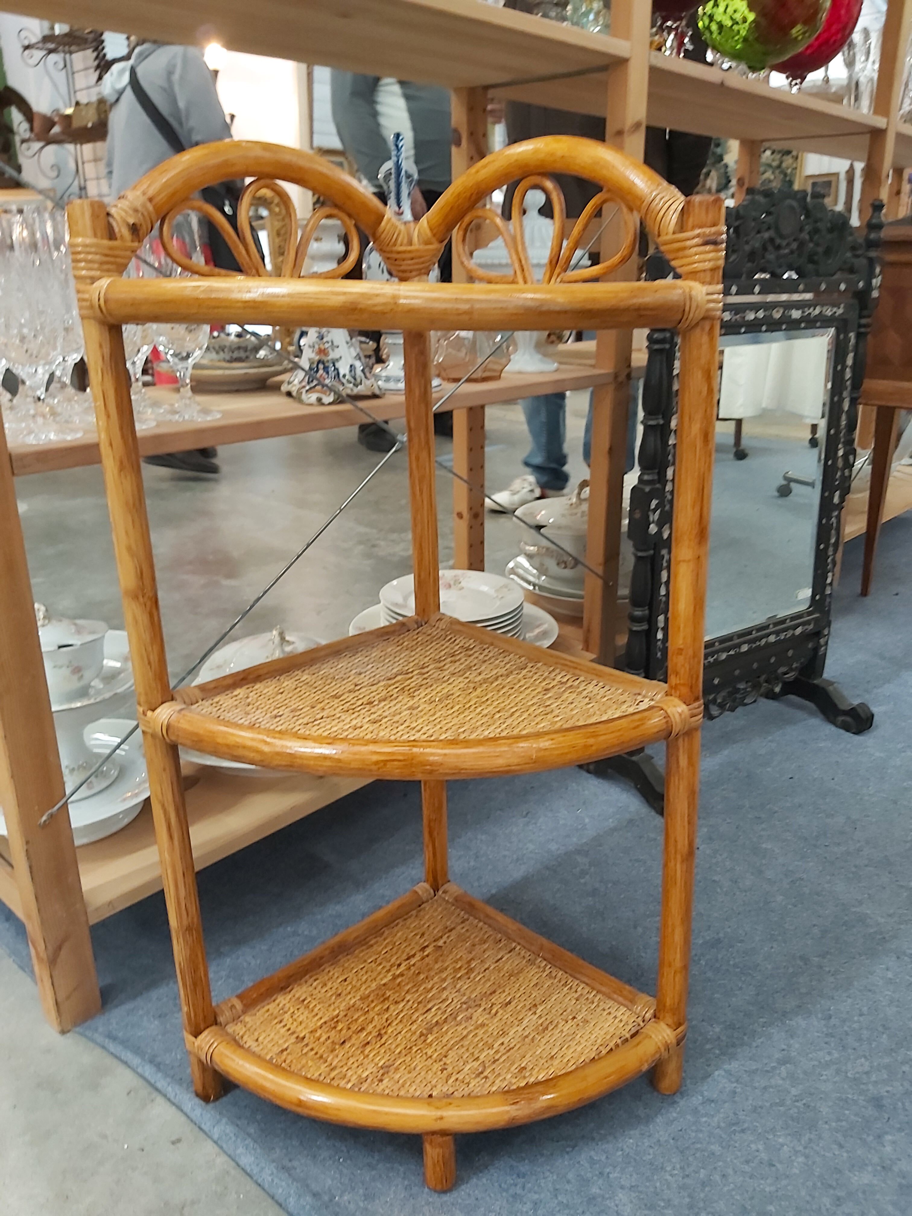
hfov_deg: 53.1
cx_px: 456
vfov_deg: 67.3
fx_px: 913
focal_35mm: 26
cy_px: 608
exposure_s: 1/33
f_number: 1.7
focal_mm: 3.92
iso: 250
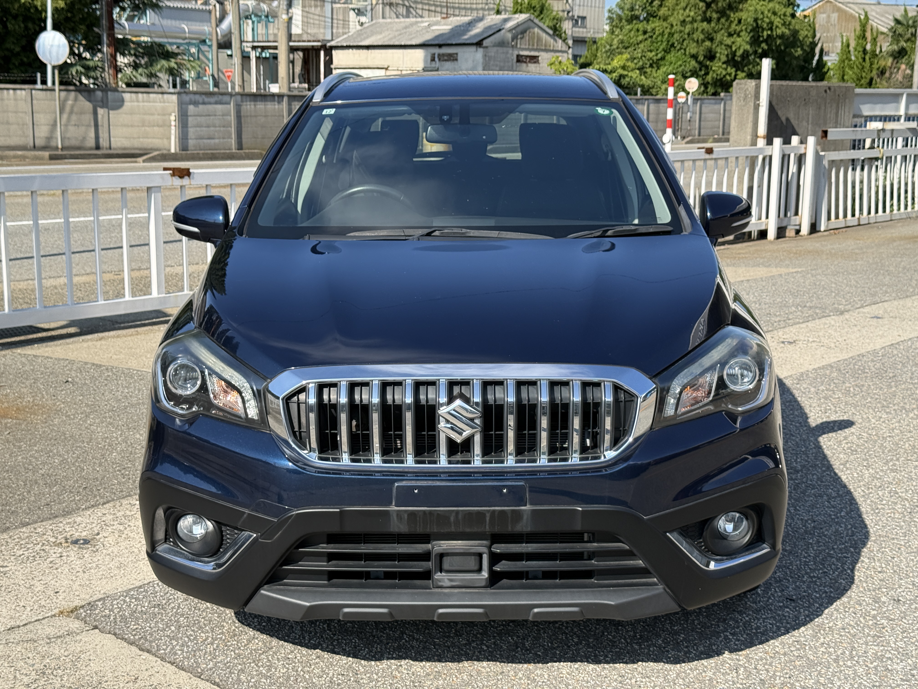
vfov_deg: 30.3
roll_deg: -0.7
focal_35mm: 48
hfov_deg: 39.7
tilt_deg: -10.5
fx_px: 1273
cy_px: 344
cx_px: 459
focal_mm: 6.76
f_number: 1.78
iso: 80
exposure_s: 1/2865
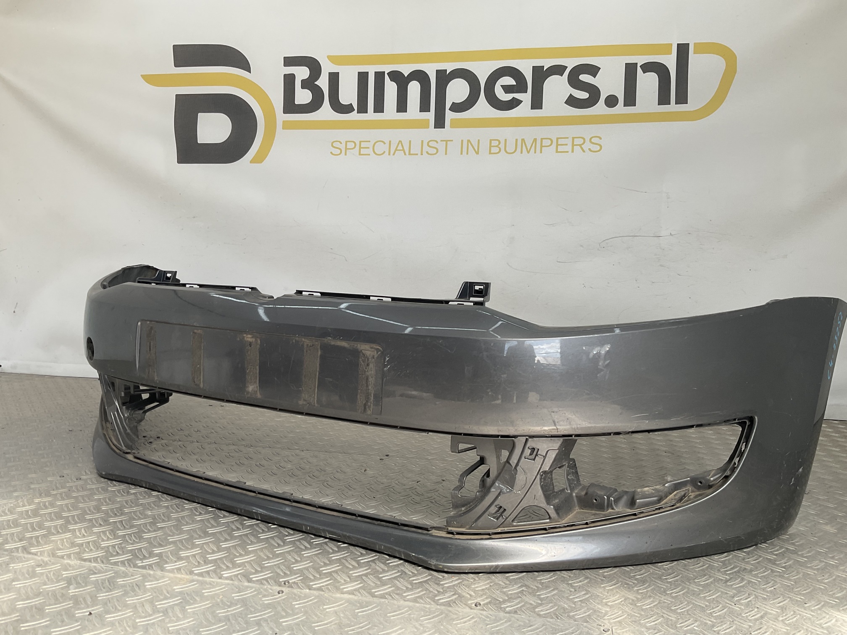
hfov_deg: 61.7
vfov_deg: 48.2
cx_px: 424
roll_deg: -1.7
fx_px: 710
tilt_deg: -5.8
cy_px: 318
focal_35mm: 29
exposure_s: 1/406
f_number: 1.8
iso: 16
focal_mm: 3
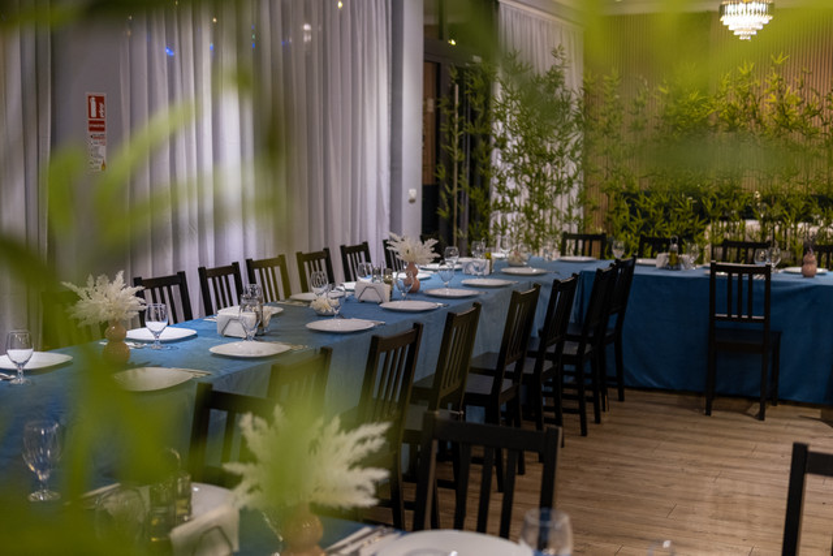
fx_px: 1041
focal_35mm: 45
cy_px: 278
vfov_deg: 29.9
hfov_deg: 43.6
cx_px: 416
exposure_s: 1/160
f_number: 1.4
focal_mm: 30
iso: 640
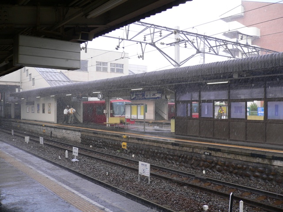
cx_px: 142
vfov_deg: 40.7
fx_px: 286
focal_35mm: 35
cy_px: 106
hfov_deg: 52.6
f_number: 2.8
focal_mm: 5.8
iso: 80
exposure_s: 1/160
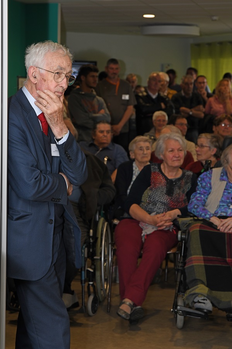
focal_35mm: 70
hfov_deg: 19.5
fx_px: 677
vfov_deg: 28.8
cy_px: 174
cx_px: 116
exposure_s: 1/60
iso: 400
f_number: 5.6
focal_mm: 70
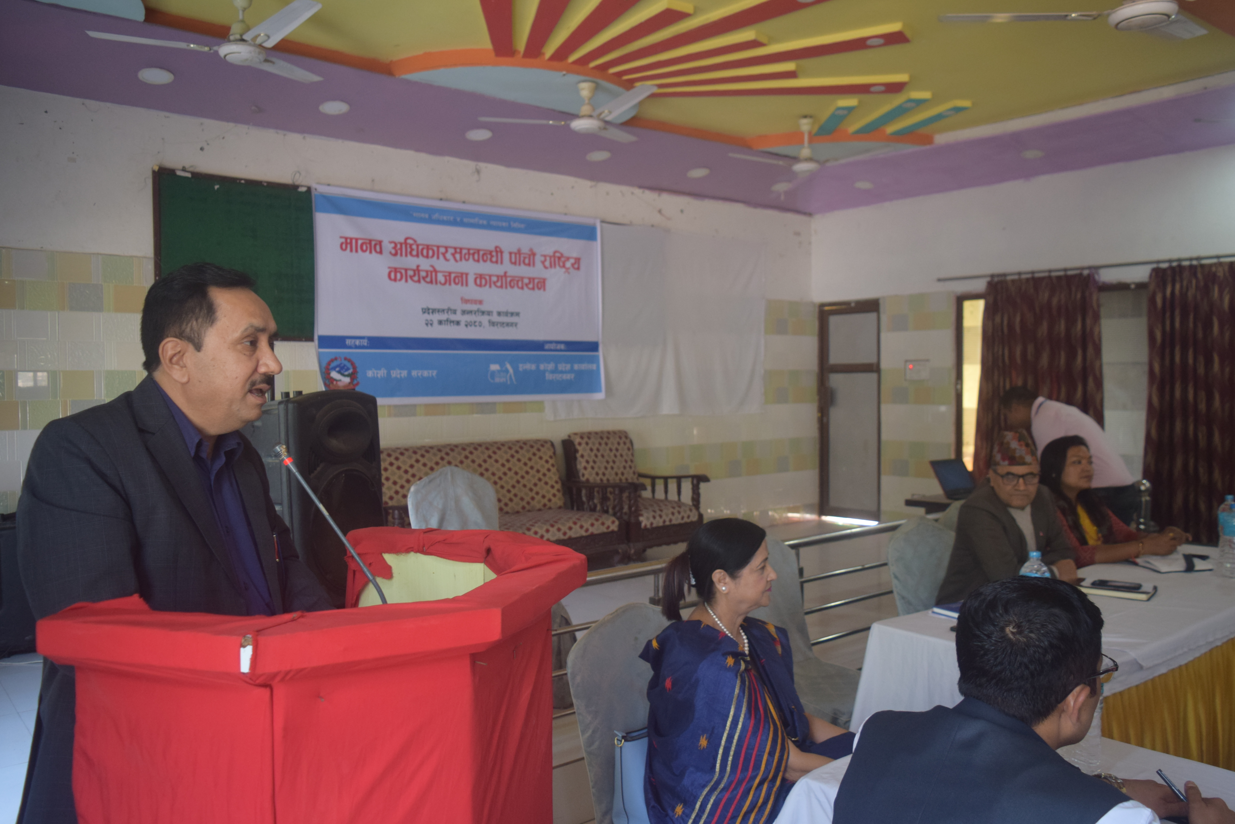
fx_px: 926
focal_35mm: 27
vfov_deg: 48.0
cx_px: 618
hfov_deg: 67.4
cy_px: 412
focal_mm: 18
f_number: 3.5
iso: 800
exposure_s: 1/60
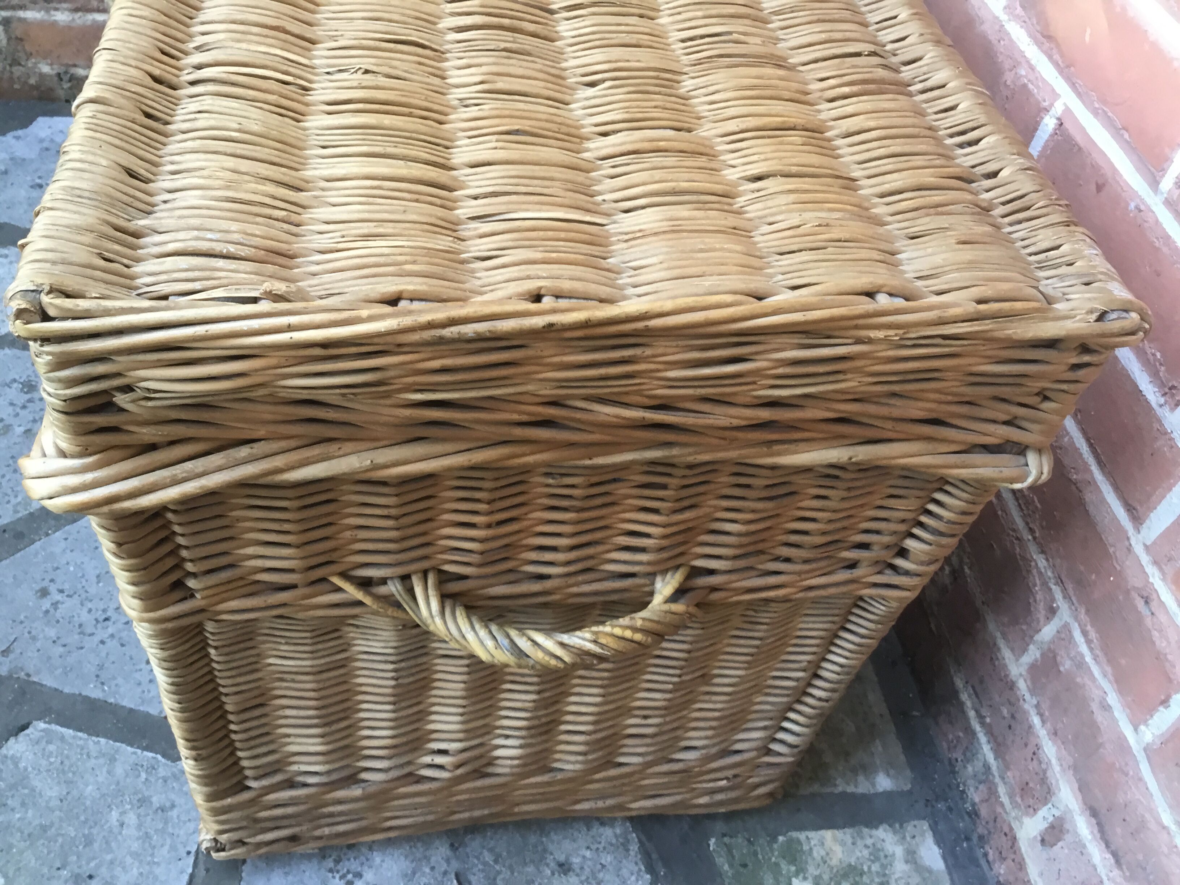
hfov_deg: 58.4
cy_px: 442
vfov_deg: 45.4
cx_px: 590
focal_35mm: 31
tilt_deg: -47.1
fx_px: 1057
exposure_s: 1/33
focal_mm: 3.3
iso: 80
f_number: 2.4
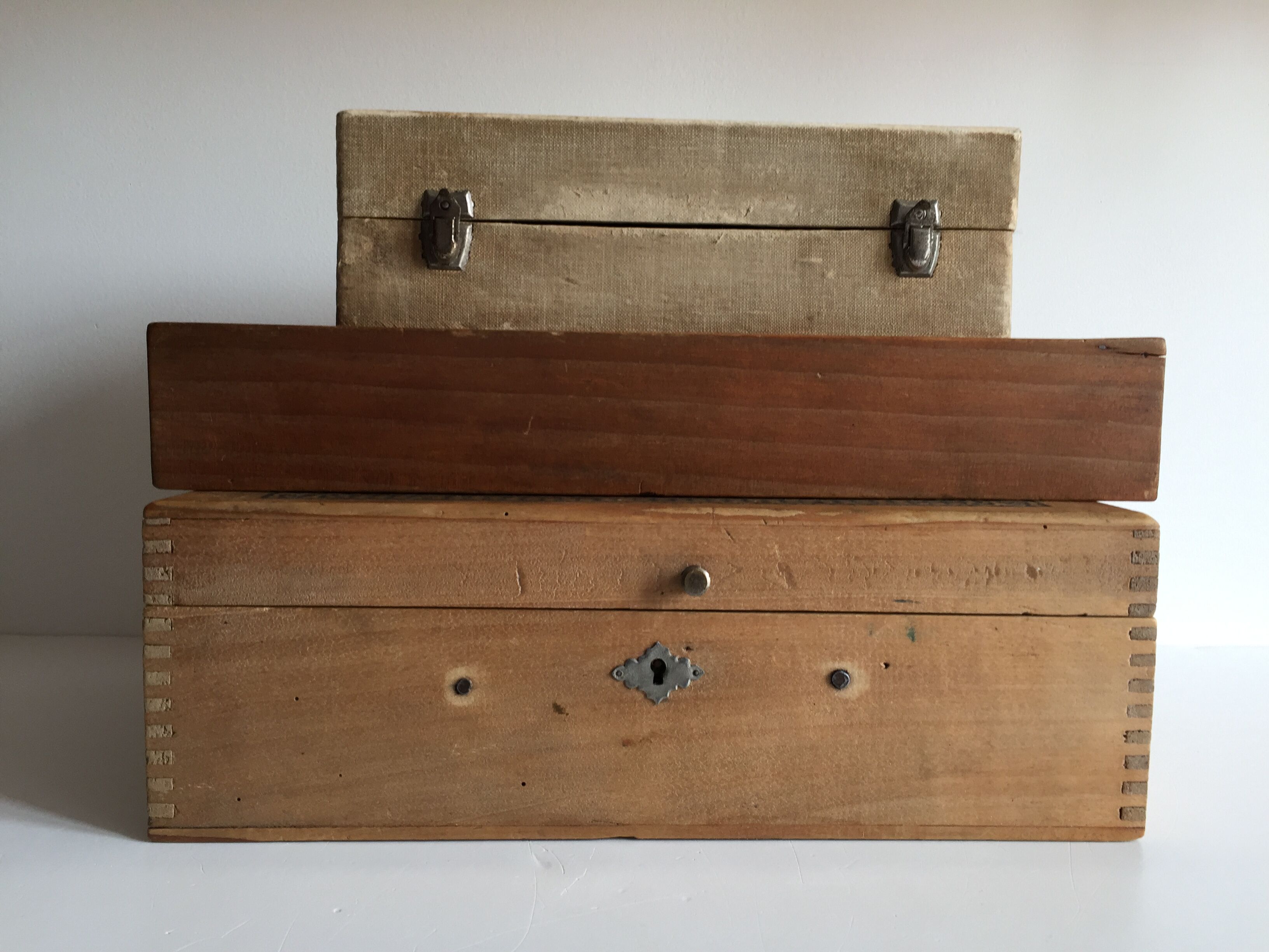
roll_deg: -0.9
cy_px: 476
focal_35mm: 29
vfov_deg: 48.2
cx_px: 634
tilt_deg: -4.4
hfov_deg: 61.7
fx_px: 1063
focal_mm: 4.15
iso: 50
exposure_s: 1/100
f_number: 2.2
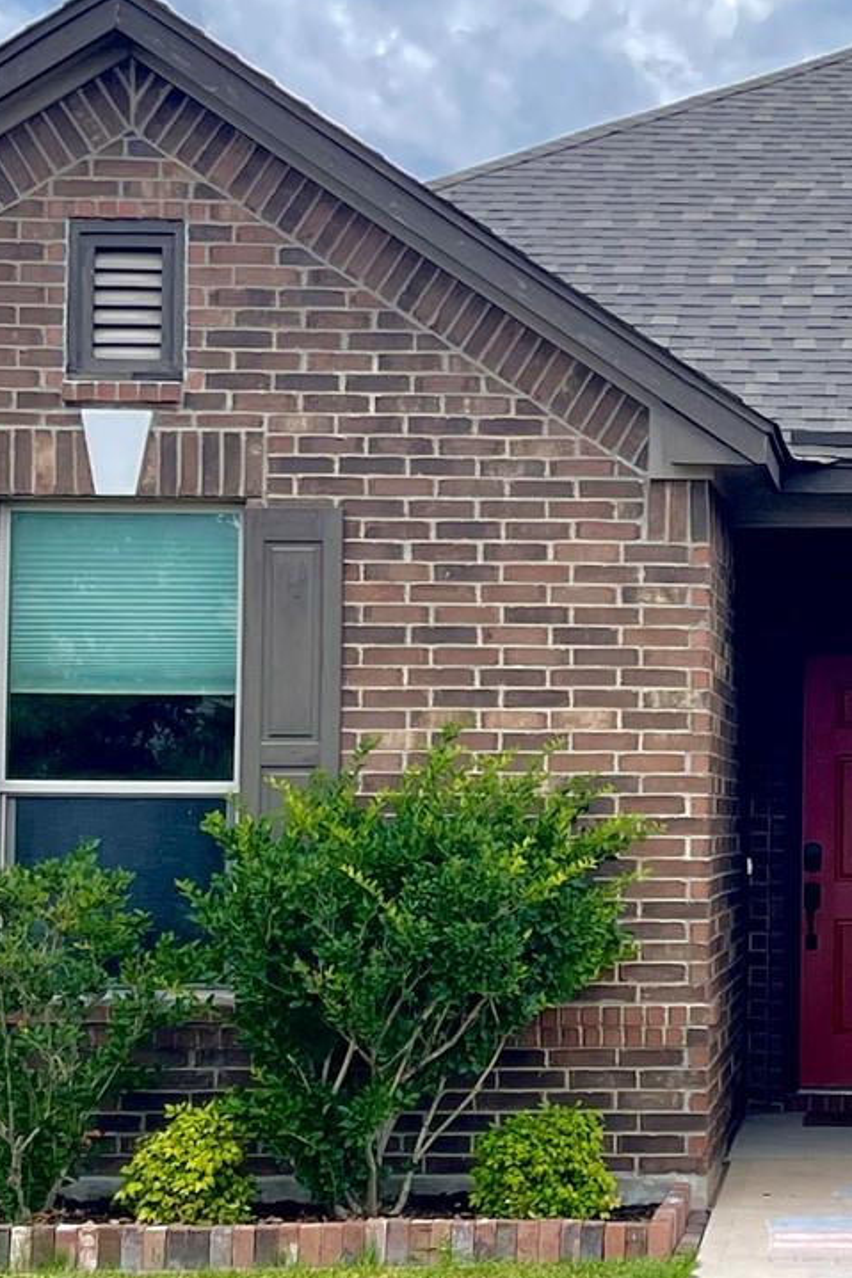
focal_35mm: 77
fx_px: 2735
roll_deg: -0.8
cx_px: 1200
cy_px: 692
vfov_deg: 26.3
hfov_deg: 16.4
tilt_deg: +2.8
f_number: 1.6
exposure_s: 1/1883
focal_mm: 5.1
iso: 32
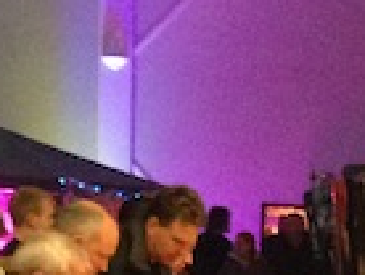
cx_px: 405
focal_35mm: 195
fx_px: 2060
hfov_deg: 10.0
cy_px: 571
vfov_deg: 7.3
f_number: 2.4
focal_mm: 4.12
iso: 500
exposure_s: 1/15
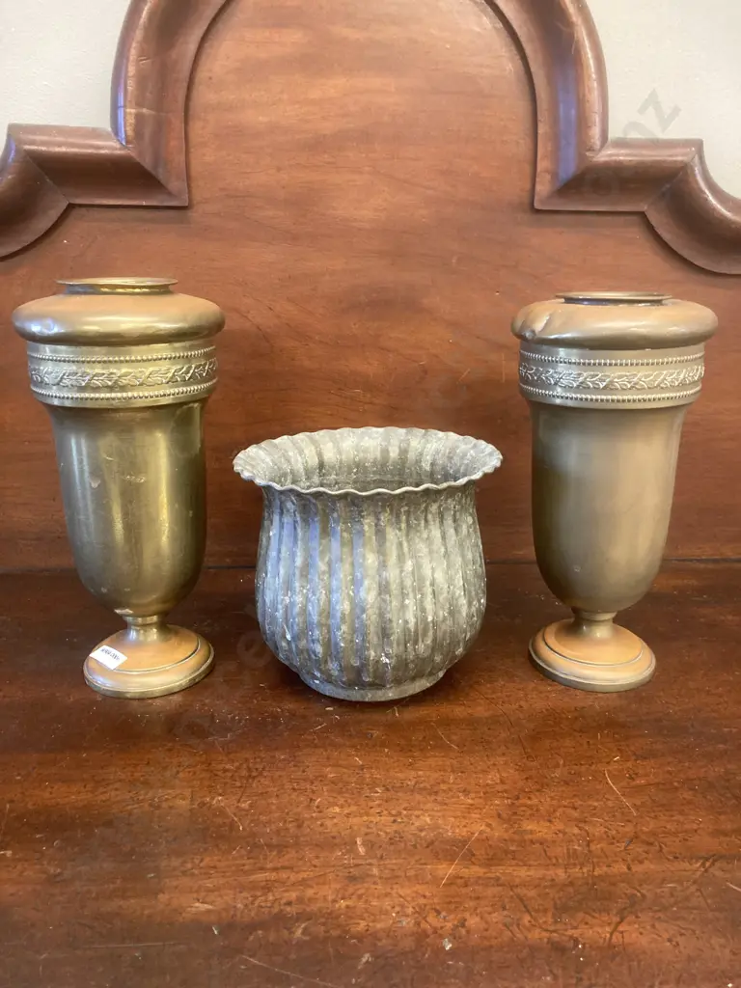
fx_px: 799
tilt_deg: -14.9
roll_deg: -0.7
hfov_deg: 49.7
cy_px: 494
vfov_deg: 63.4
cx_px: 370
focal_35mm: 28
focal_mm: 3.99
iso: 250
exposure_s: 1/33
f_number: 1.8
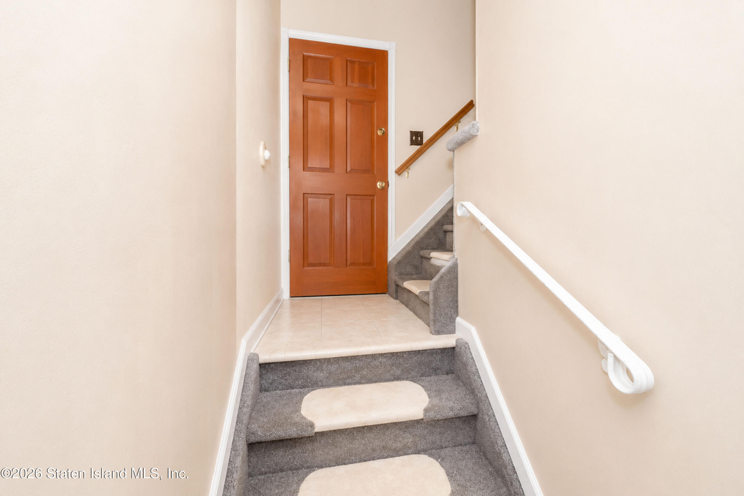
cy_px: 248
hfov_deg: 100.4
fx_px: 310
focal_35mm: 15
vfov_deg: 77.3
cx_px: 372
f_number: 7.1
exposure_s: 1/60
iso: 2000
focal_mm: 10
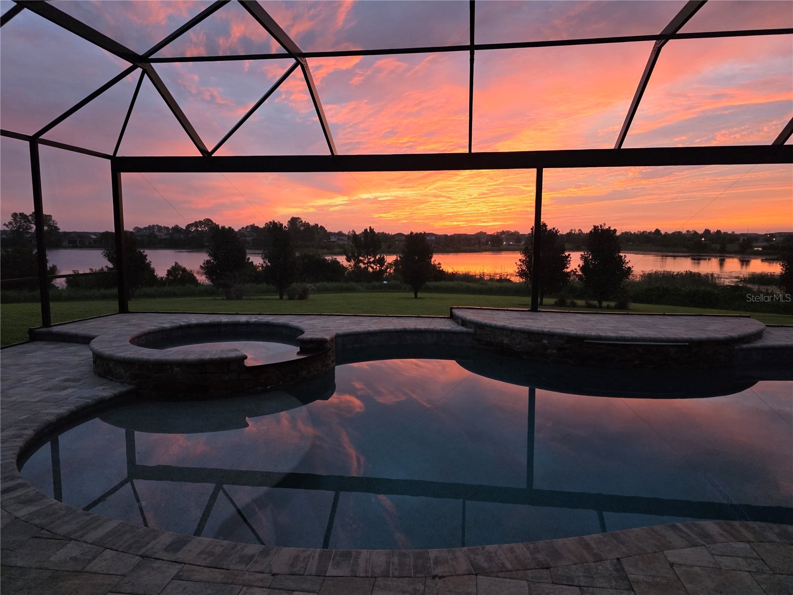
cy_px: 298
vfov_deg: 58.9
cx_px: 396
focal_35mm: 23
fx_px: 527
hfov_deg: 73.9
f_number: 1.7
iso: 400
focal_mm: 6.3
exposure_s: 1/120
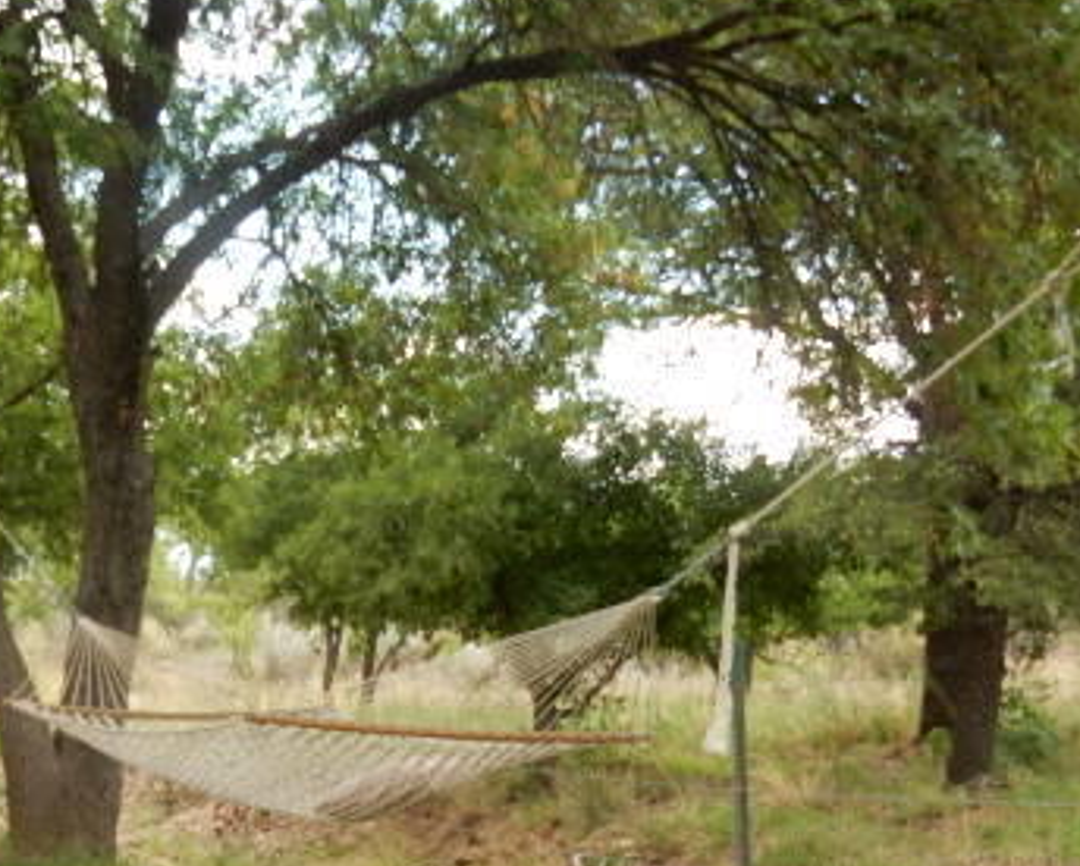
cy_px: 681
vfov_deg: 19.5
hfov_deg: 24.0
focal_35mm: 78
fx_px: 2496
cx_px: 204
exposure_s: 1/125
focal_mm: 7.6
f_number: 4.2
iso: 125
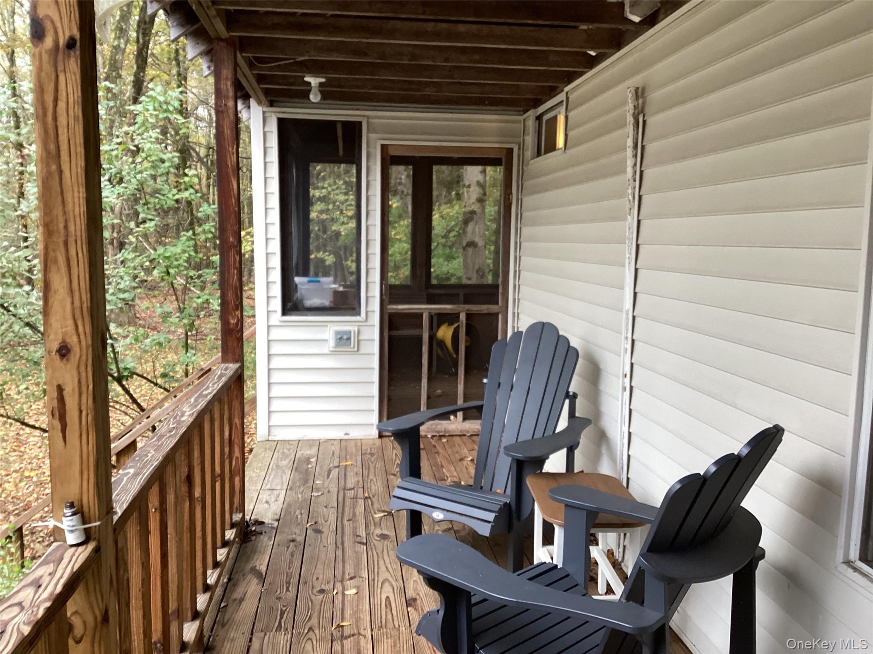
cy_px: 327
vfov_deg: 45.4
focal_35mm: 31
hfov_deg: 58.4
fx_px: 782
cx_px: 436
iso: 80
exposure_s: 1/60
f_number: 2.4
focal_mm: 3.3
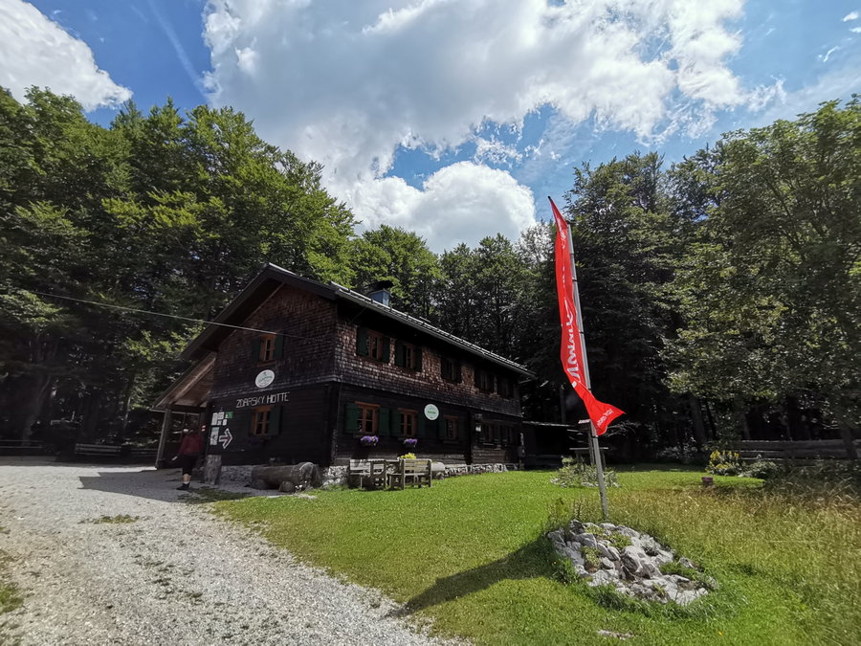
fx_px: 423
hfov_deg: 91.0
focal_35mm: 17
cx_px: 430
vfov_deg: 74.7
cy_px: 323
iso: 50
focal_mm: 1.78
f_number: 2.4
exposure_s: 1/3021
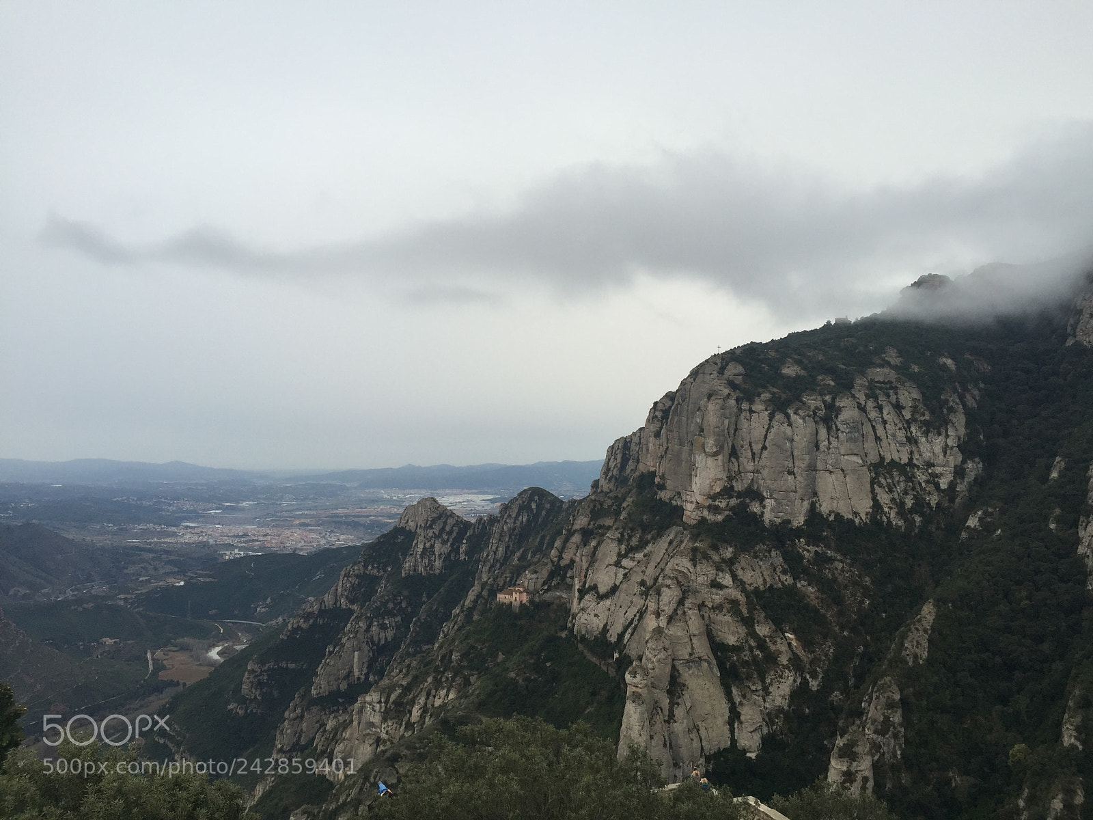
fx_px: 916
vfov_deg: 48.2
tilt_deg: +2.4
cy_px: 410
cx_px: 546
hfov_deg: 61.7
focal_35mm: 29
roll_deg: -1.0
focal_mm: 4.15
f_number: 2.2
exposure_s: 1/247
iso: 32
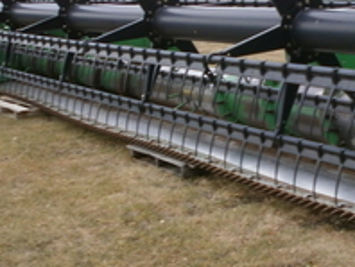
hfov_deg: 25.6
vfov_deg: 19.9
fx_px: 760
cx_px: 308
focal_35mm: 74
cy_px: 120
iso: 100
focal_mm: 4.8
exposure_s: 1/125
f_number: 2.9
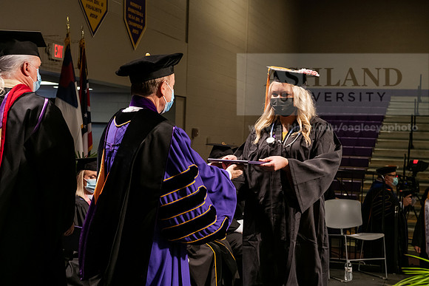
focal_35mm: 62
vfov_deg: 21.9
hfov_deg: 32.4
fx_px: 739
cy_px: 143
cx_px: 214
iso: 1600
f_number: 6.3
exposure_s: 1/200
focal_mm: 62
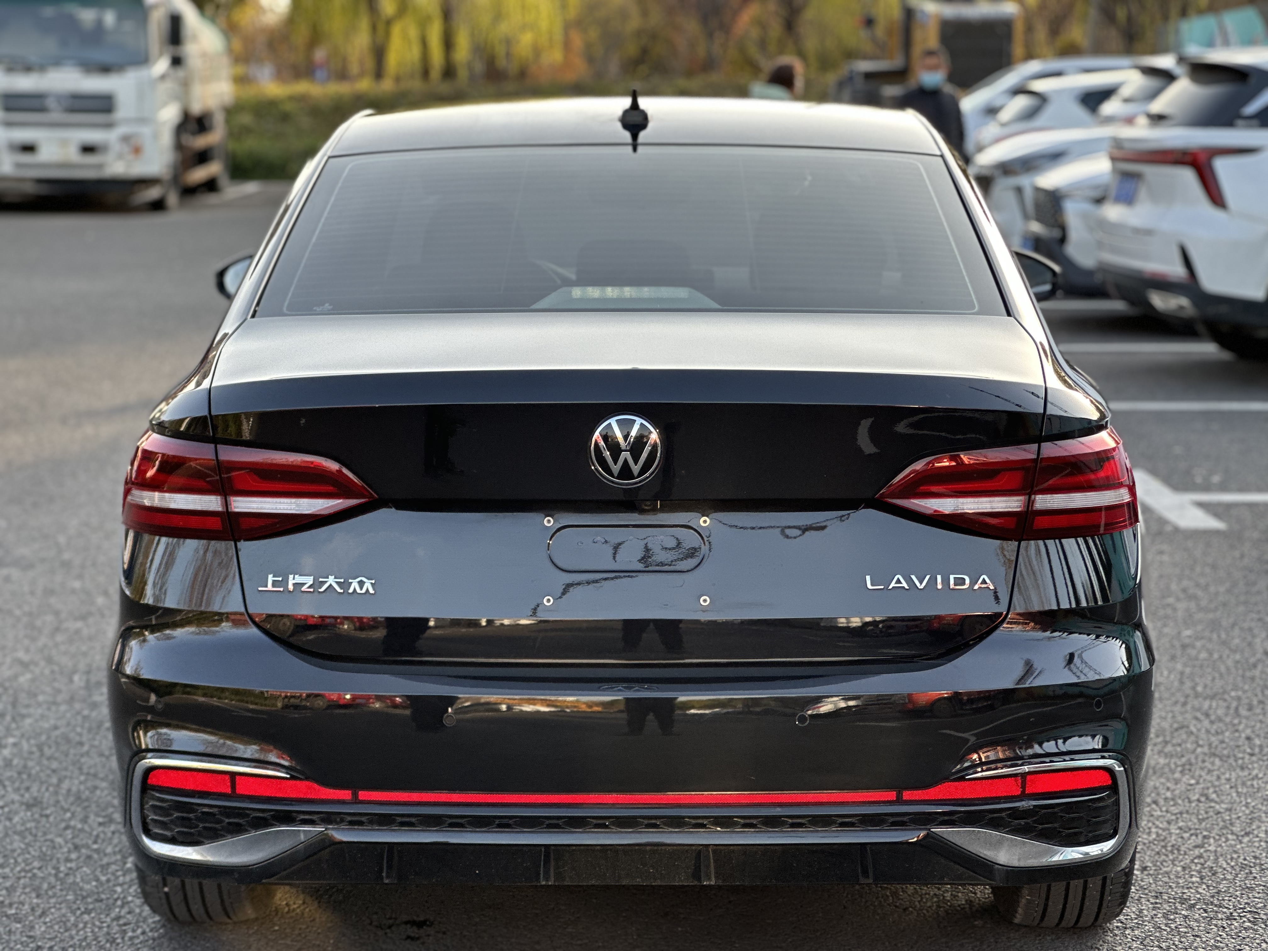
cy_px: 476
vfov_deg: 19.1
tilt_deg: -6.3
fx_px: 2821
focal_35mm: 77
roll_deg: +0.1
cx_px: 634
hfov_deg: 25.3
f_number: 2.8
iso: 32
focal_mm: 9
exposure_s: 1/121
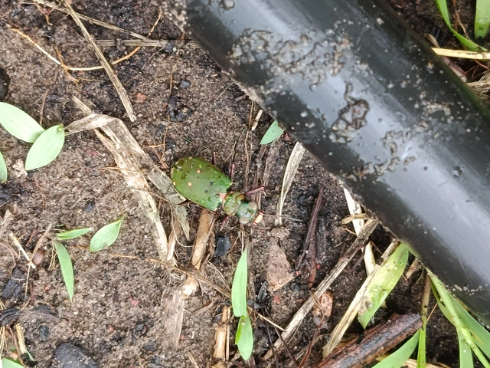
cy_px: 184
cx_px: 245
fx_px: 1316
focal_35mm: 93
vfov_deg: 15.9
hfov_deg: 21.1
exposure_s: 1/50
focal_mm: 5.24
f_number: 1.7
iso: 728
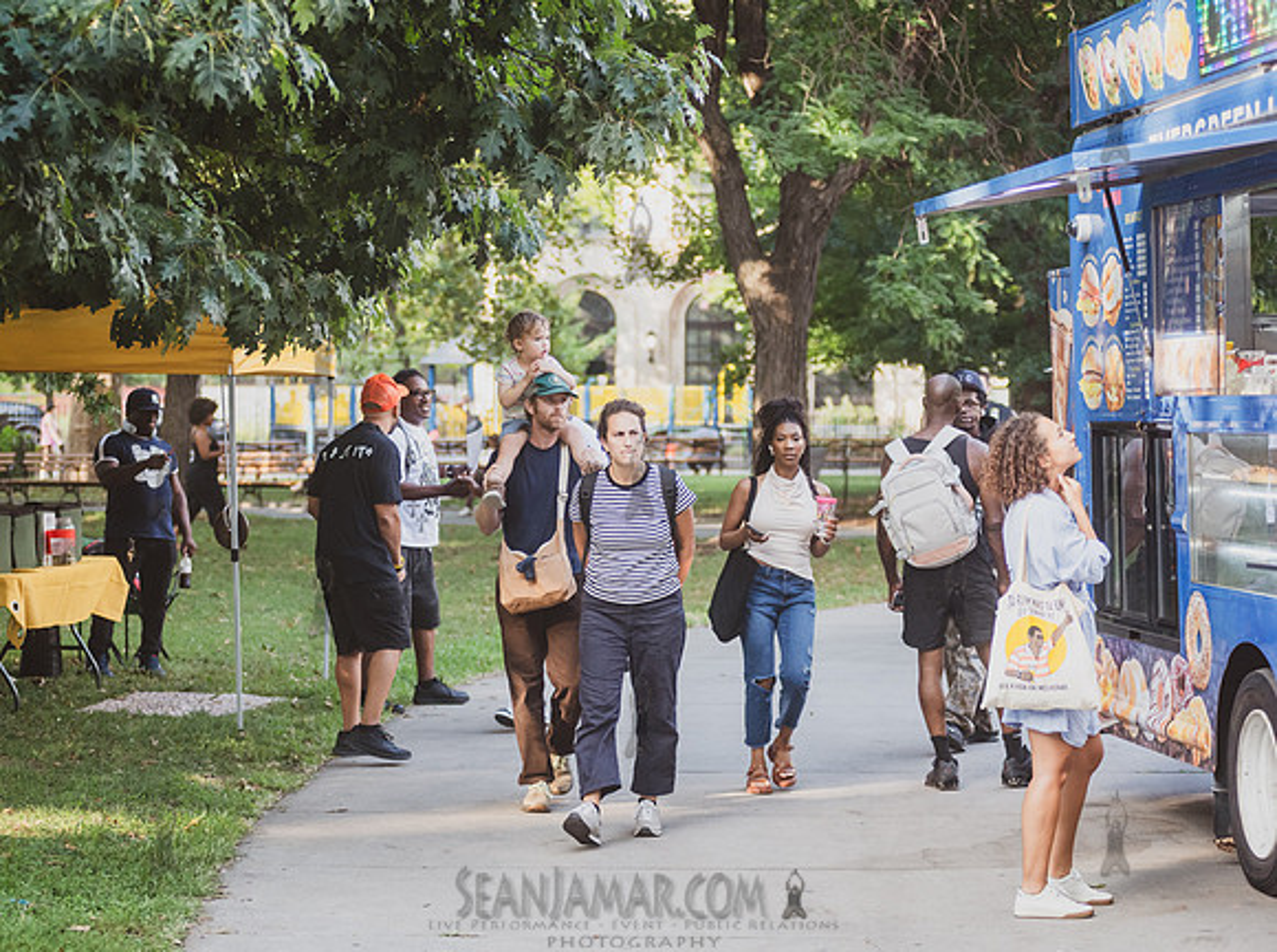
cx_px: 553
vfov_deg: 16.5
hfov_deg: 22.1
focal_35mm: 89
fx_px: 3272
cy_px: 474
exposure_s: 1/1000
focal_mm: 80
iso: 1000
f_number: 2.8
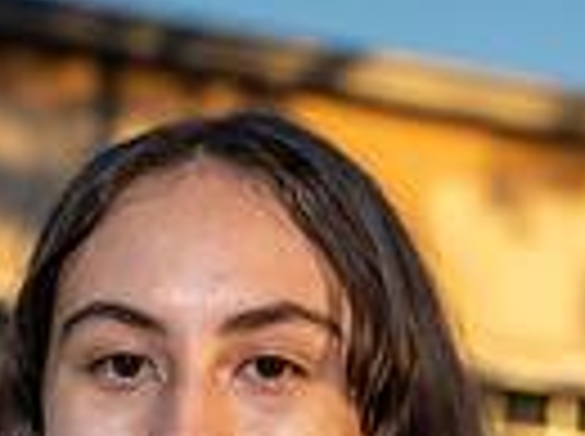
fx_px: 3374
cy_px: 975
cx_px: 158
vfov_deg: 7.0
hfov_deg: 9.9
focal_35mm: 200
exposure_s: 1/250
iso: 125
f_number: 4.5
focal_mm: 60
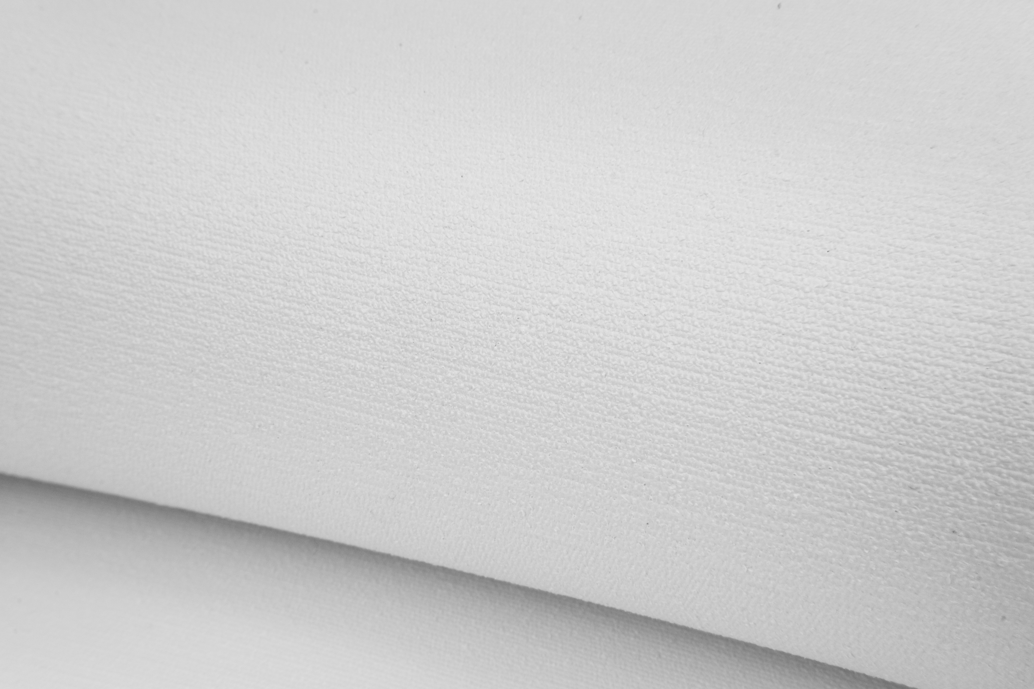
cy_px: 344
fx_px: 1120
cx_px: 517
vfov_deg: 34.2
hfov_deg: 49.6
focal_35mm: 39
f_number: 20
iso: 100
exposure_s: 1/6
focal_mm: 26
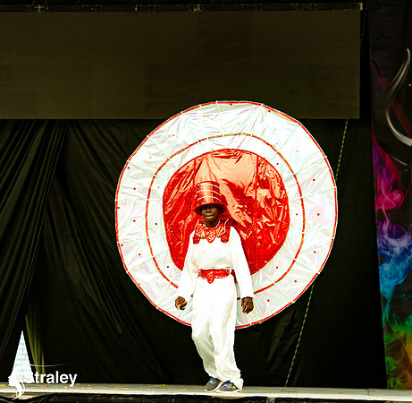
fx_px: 2556
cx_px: 146
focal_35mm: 192
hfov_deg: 9.2
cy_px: 210
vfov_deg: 9.0
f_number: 5.6
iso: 160
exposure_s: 1/200
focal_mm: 125
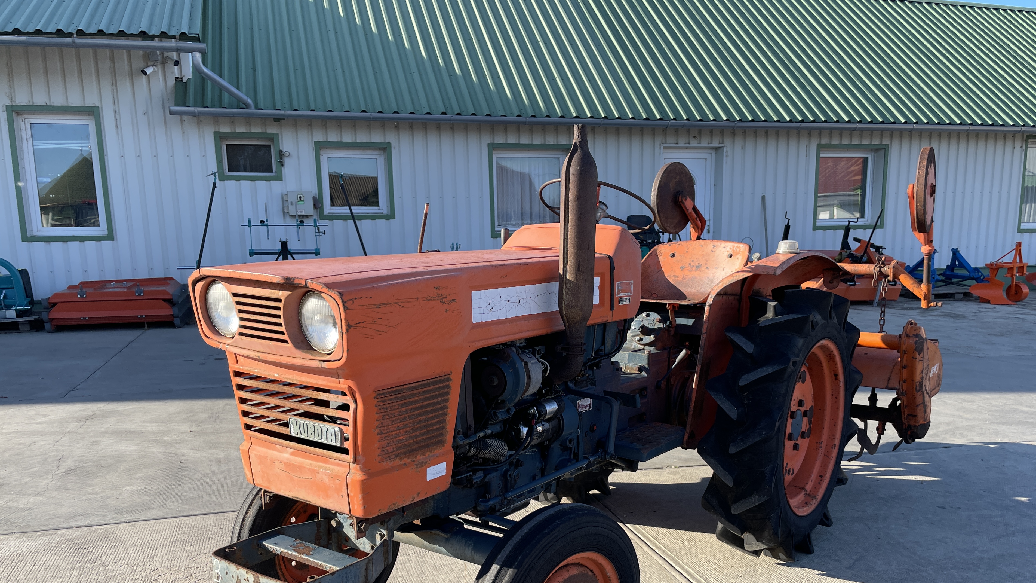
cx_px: 546
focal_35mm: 30
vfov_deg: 38.4
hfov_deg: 64.3
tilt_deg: -11.2
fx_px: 824
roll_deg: +2.2
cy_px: 400
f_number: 1.6
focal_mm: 4.2
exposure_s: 1/988
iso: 32
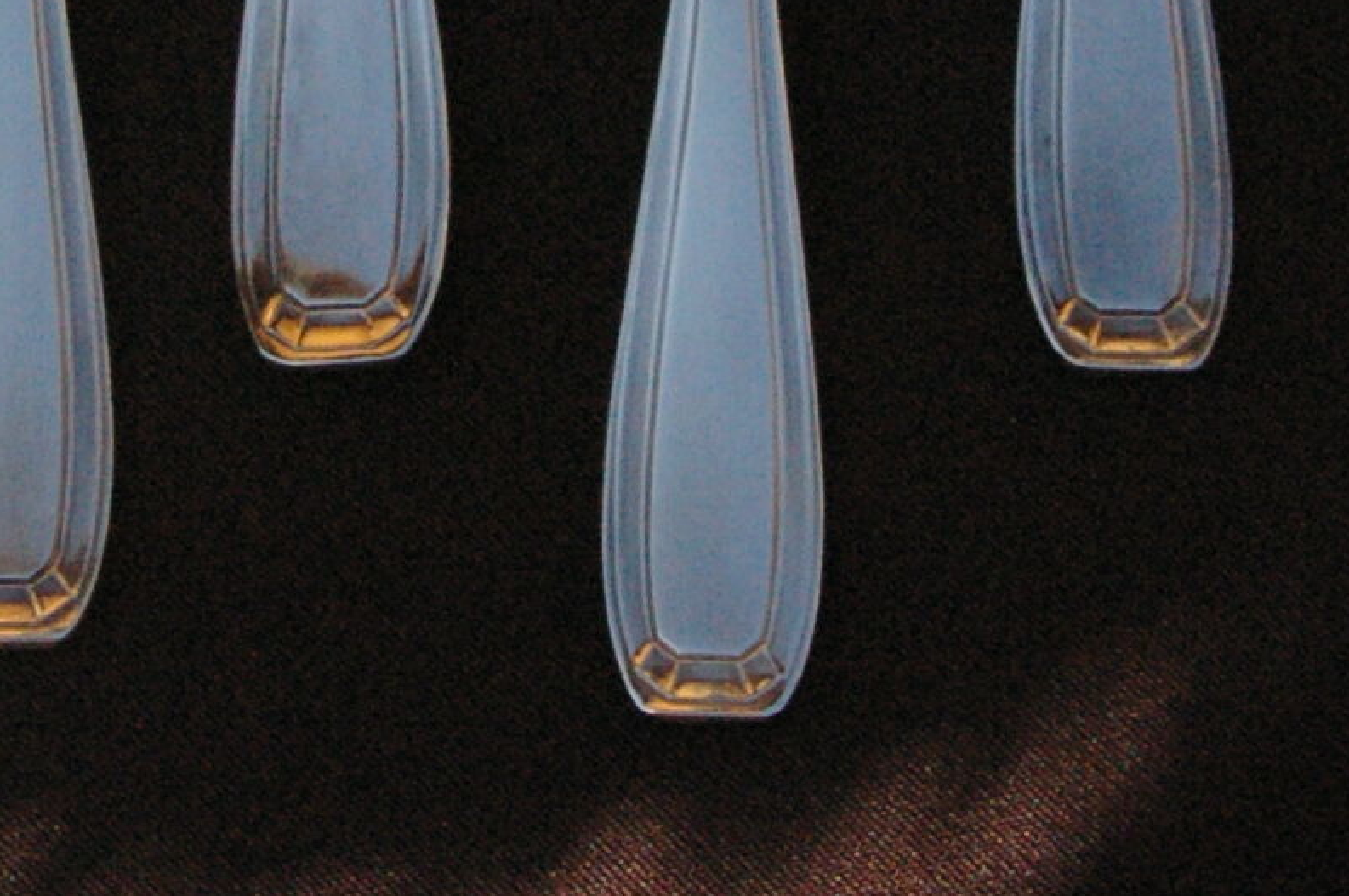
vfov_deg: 9.1
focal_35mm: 148
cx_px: 487
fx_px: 5540
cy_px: -291
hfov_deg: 13.9
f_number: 9.5
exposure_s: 1/1000
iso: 1600
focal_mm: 26
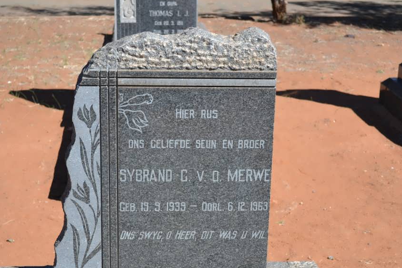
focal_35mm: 75
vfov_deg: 18.2
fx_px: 834
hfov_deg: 27.1
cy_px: 187
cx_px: 194
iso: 110
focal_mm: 35
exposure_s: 1/125
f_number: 5.6
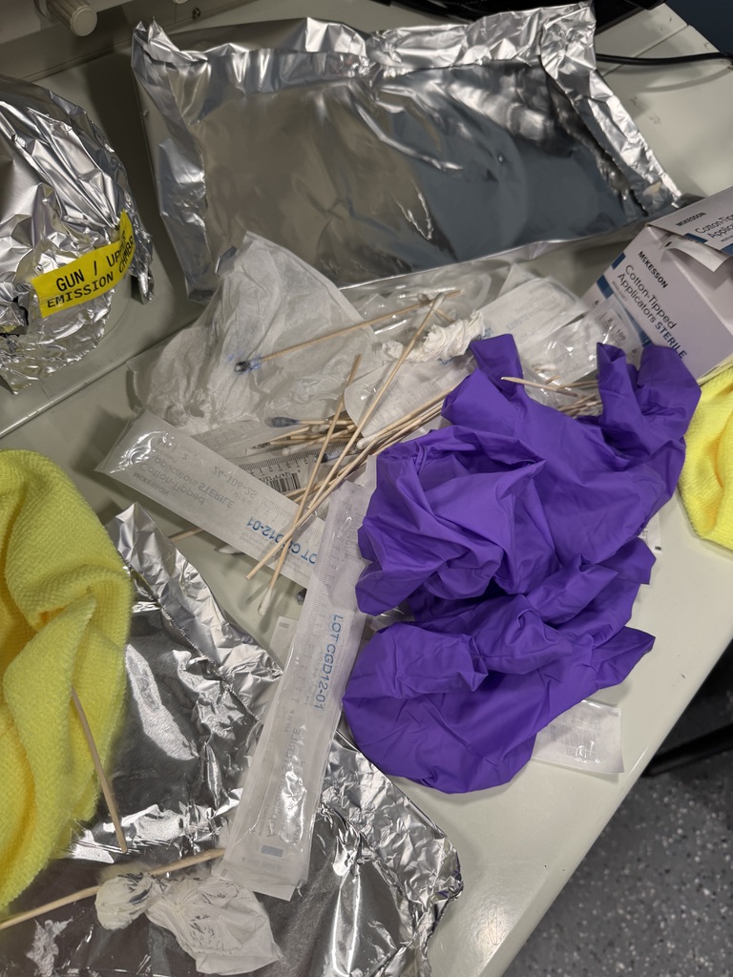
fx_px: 678
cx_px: 366
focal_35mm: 24
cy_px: 488
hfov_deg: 56.8
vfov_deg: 71.6
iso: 100
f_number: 1.78
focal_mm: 6.76
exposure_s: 1/120
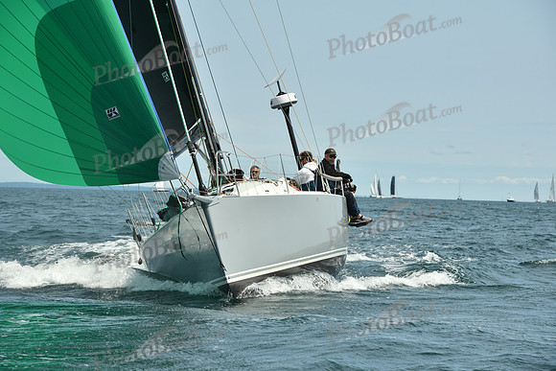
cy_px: 186
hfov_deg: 12.8
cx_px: 278
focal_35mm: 160
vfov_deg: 8.6
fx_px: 2472
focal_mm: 160
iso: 320
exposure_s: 1/1000
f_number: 10
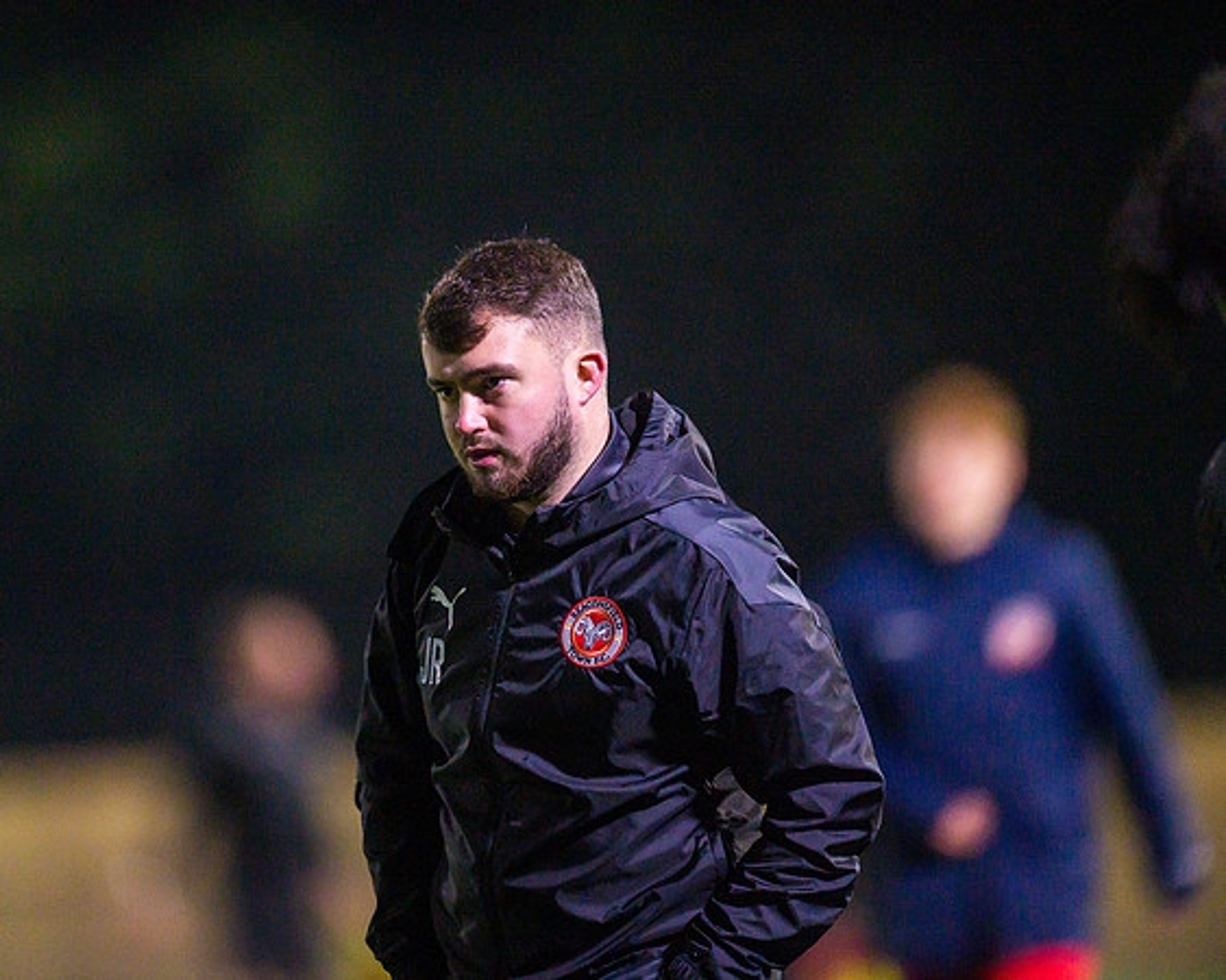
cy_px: 490
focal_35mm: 451
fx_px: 16360
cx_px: 496
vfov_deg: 3.4
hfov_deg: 4.3
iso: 5000
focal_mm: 400
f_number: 2.8
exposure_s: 1/1000
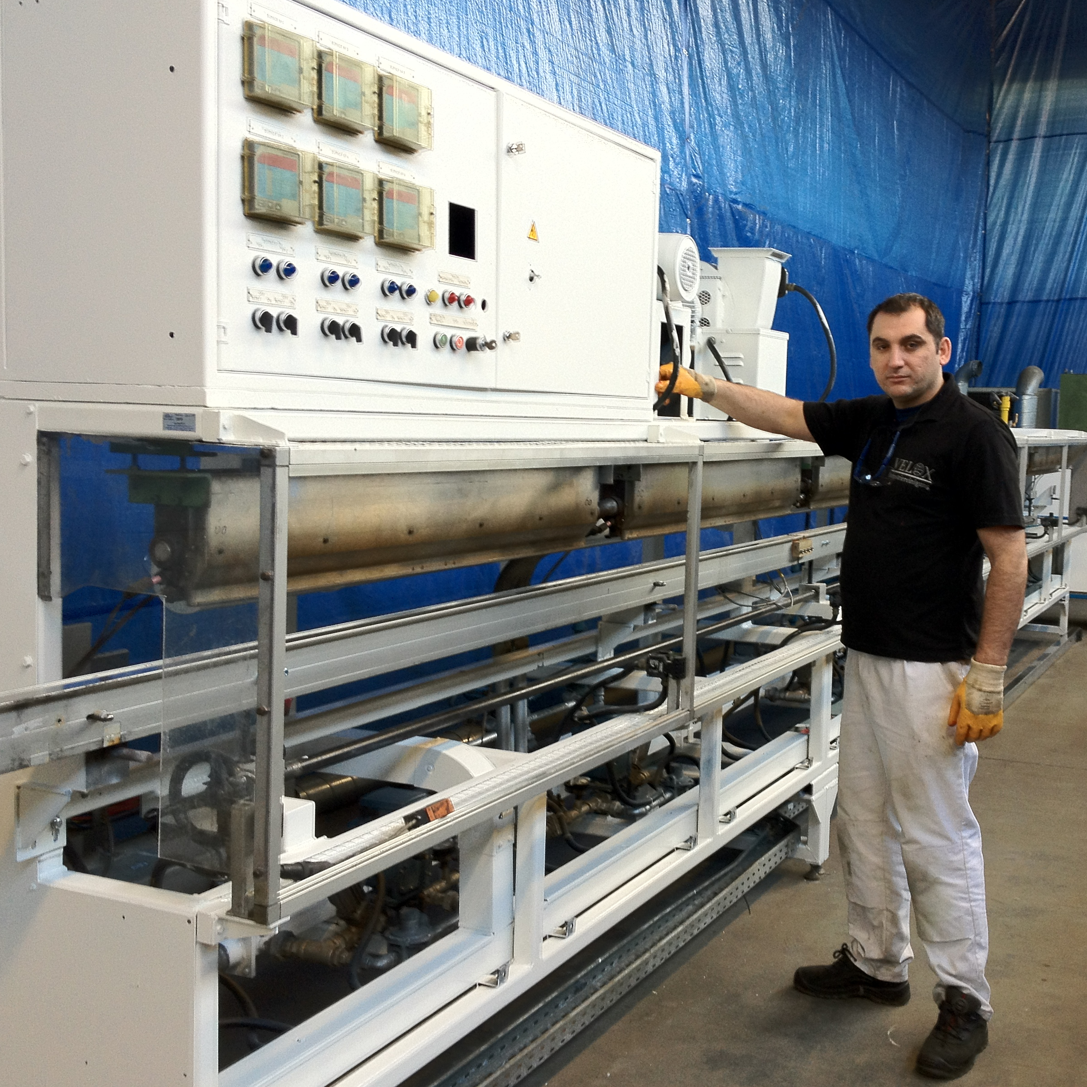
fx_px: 1492
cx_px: 706
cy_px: 534
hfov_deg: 39.6
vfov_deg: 40.0
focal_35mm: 42
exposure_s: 1/40
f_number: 2.4
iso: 64
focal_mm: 4.28
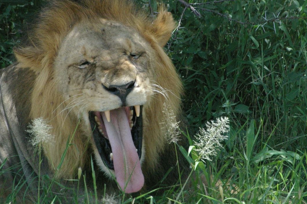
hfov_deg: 4.7
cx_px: 148
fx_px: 3734
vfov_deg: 3.1
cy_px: 84
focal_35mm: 438
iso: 1600
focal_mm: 200
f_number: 9.5
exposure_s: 1/500
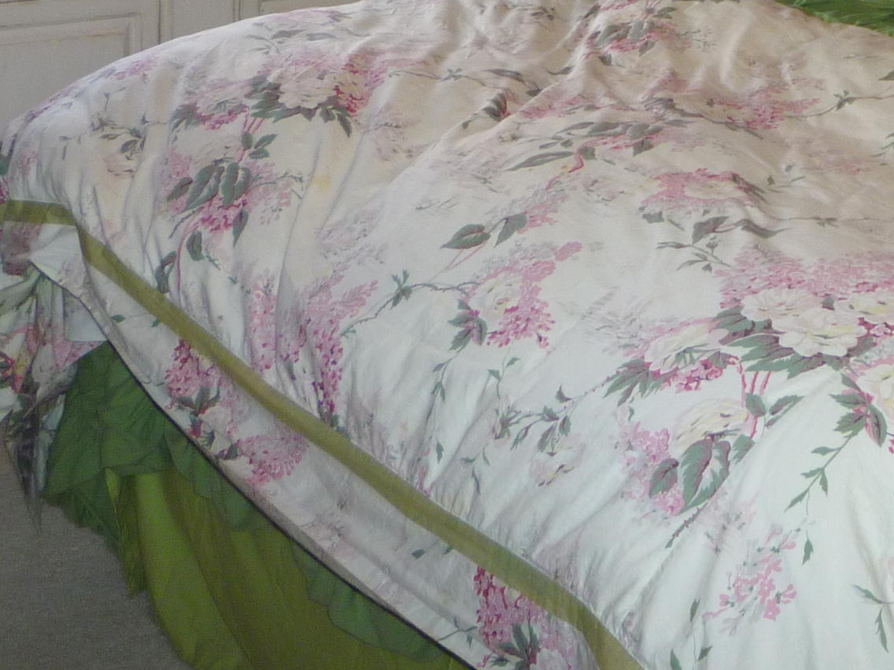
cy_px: -157
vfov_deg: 18.1
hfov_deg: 23.9
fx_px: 1988
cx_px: 957
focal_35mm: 77
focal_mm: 5.2
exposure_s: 1/30
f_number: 3.3
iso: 125
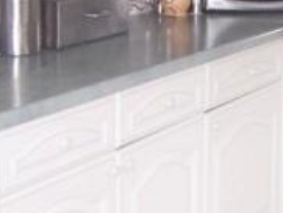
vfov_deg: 12.6
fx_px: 949
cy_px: -21
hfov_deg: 16.8
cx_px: 237
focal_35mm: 116
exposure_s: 1/60
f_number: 2.4
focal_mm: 5.6
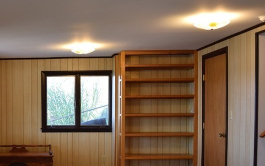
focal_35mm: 53
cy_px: 121
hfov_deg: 35.5
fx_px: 383
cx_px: 16
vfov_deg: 24.2
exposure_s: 1/80
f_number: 4.5
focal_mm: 18
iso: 400
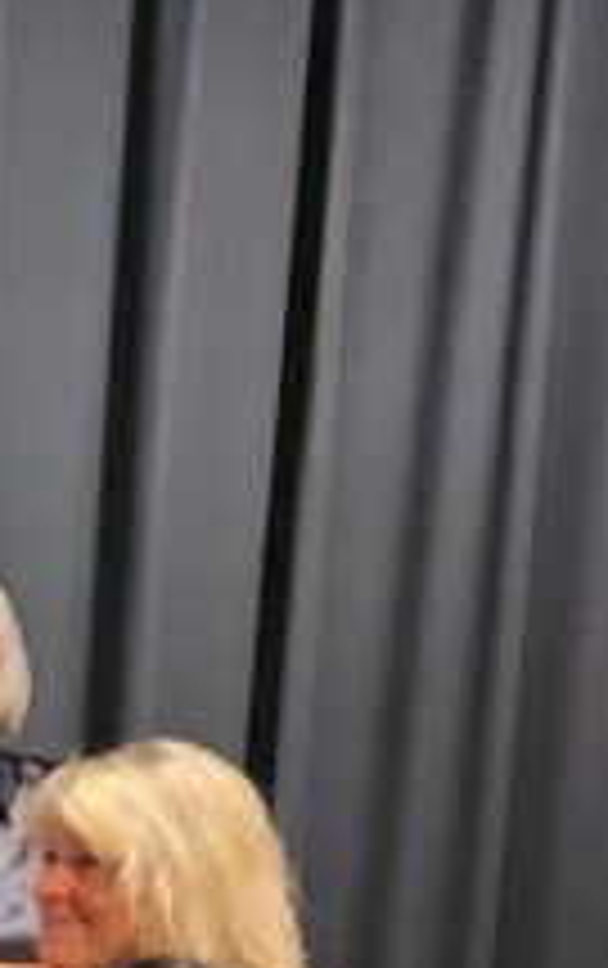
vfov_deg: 15.1
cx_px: -1666
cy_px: 1319
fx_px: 3462
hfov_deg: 7.6
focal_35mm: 131
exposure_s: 1/50
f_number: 1.8
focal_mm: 5.4
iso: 320
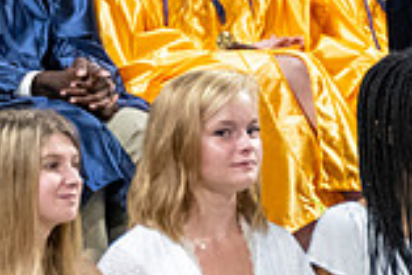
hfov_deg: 1.4
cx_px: 463
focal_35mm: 1495
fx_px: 17125
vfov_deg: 0.9
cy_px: 36
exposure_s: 1/200
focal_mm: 200
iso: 2000
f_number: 4
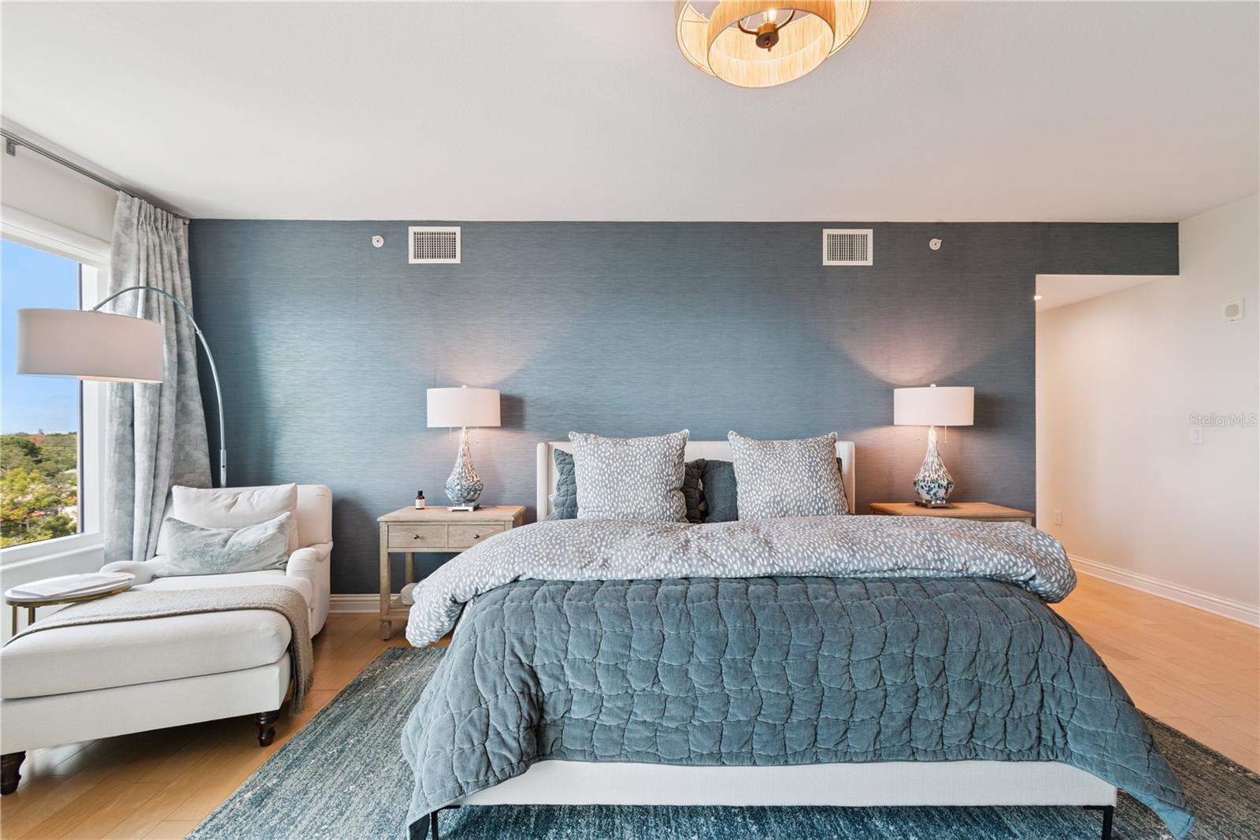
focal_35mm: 15
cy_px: 420
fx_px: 525
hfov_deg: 100.4
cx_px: 630
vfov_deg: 77.3
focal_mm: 10
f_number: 7.1
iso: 100
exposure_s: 1/15
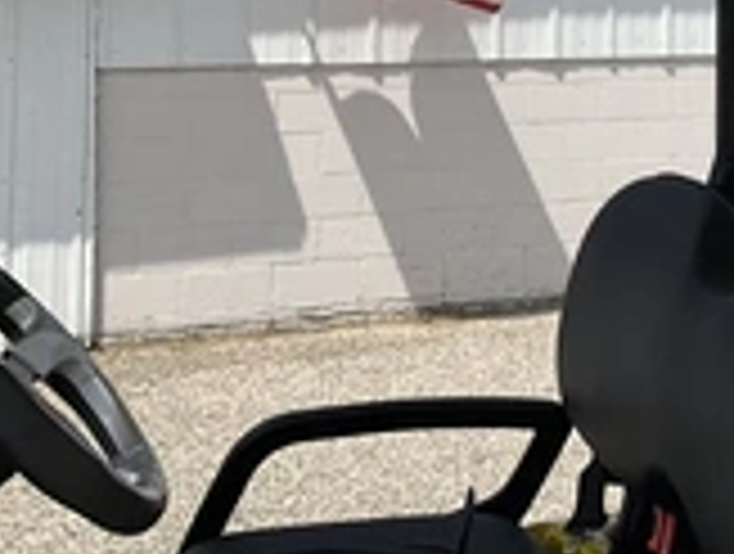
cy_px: -108
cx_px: 675
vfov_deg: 19.6
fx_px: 1509
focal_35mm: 71
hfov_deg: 26.3
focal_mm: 3
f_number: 1.8
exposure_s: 1/2427
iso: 25
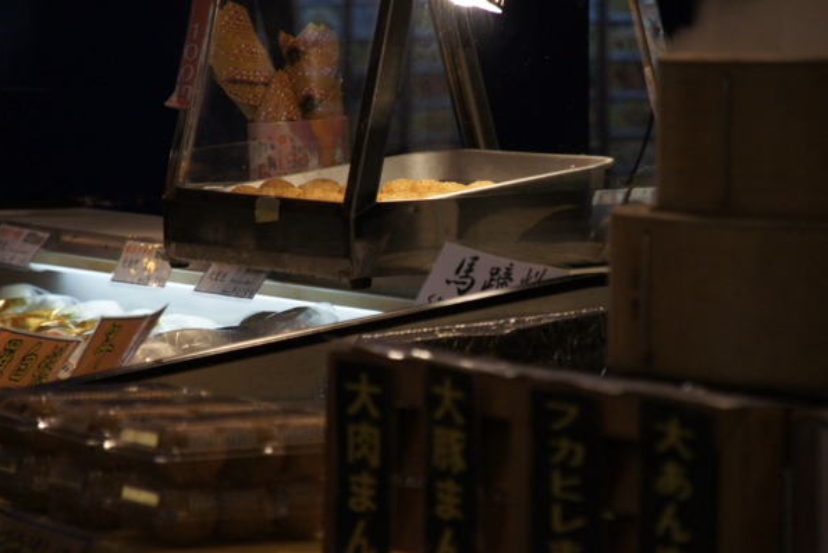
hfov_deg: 7.6
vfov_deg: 5.1
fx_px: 6257
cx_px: 413
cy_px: 276
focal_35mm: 272
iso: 1600
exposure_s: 1/200
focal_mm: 180
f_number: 5.6
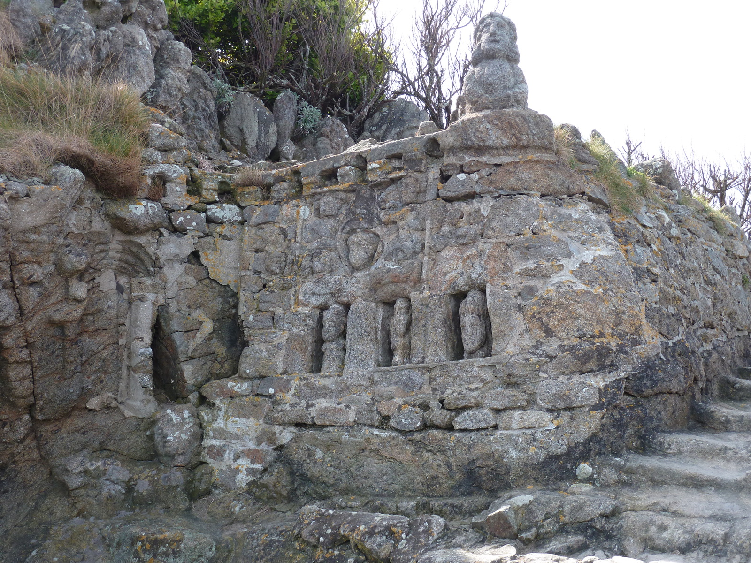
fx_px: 868
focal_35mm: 40
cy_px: 282
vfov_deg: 36.0
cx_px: 376
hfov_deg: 46.8
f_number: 4
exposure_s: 1/125
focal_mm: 6.5
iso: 80
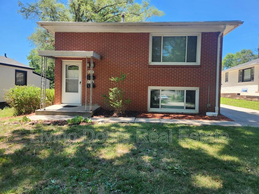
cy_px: 97
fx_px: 172
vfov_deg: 58.9
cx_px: 130
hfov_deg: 73.9
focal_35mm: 23
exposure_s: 1/381
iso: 20
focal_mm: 5.4
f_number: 1.8
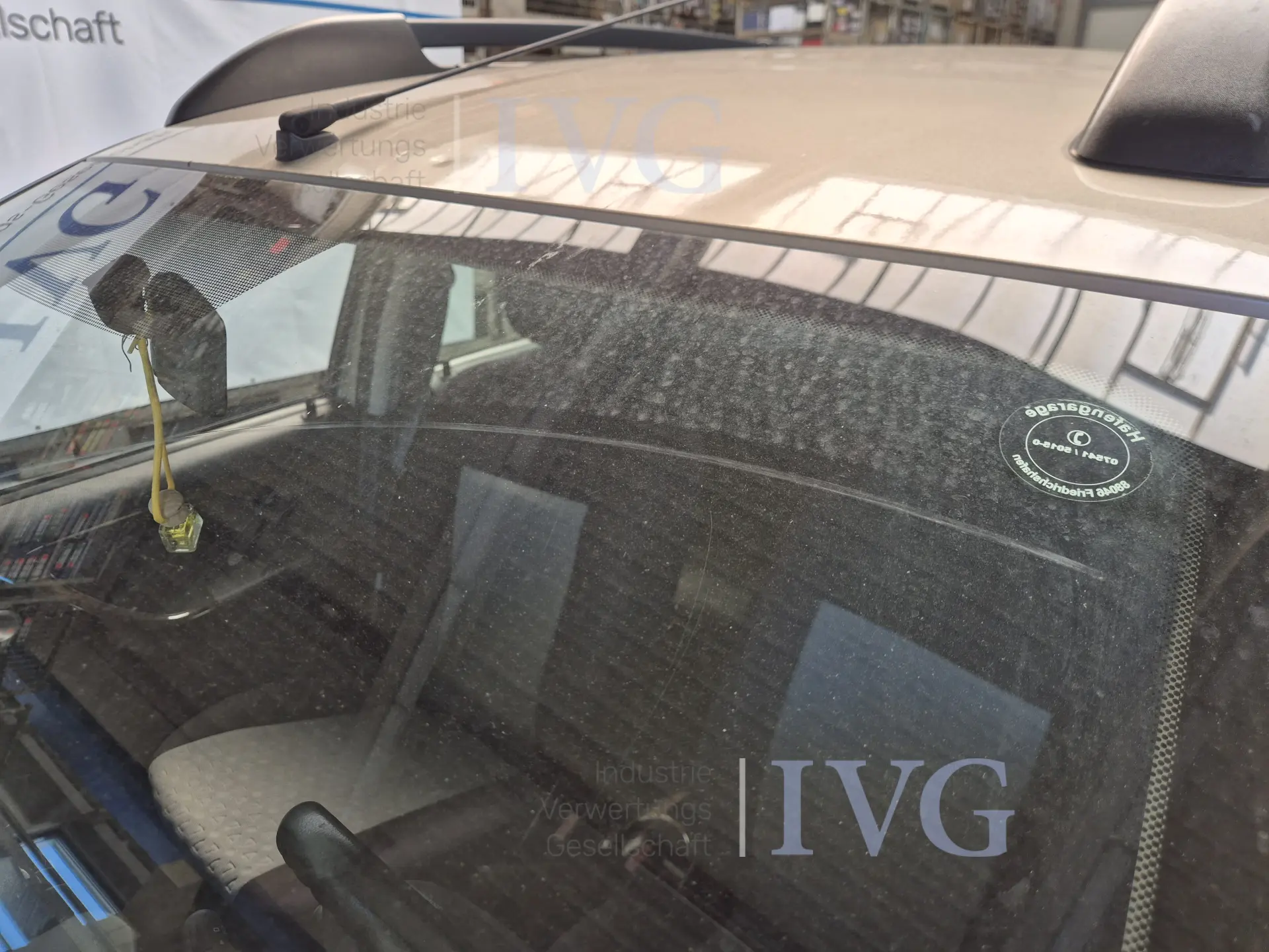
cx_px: 634
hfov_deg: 73.9
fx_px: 843
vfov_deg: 58.9
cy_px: 476
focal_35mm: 23
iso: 64
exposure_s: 1/180
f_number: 1.8
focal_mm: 5.4
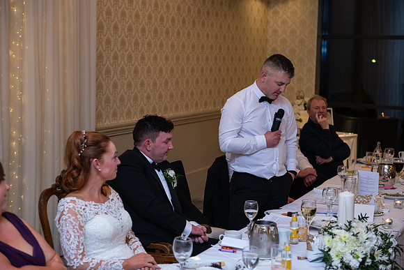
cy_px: 135
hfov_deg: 28.8
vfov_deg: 19.5
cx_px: 202
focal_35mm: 70
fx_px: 786
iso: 1000
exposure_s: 1/160
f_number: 3.5
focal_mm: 70
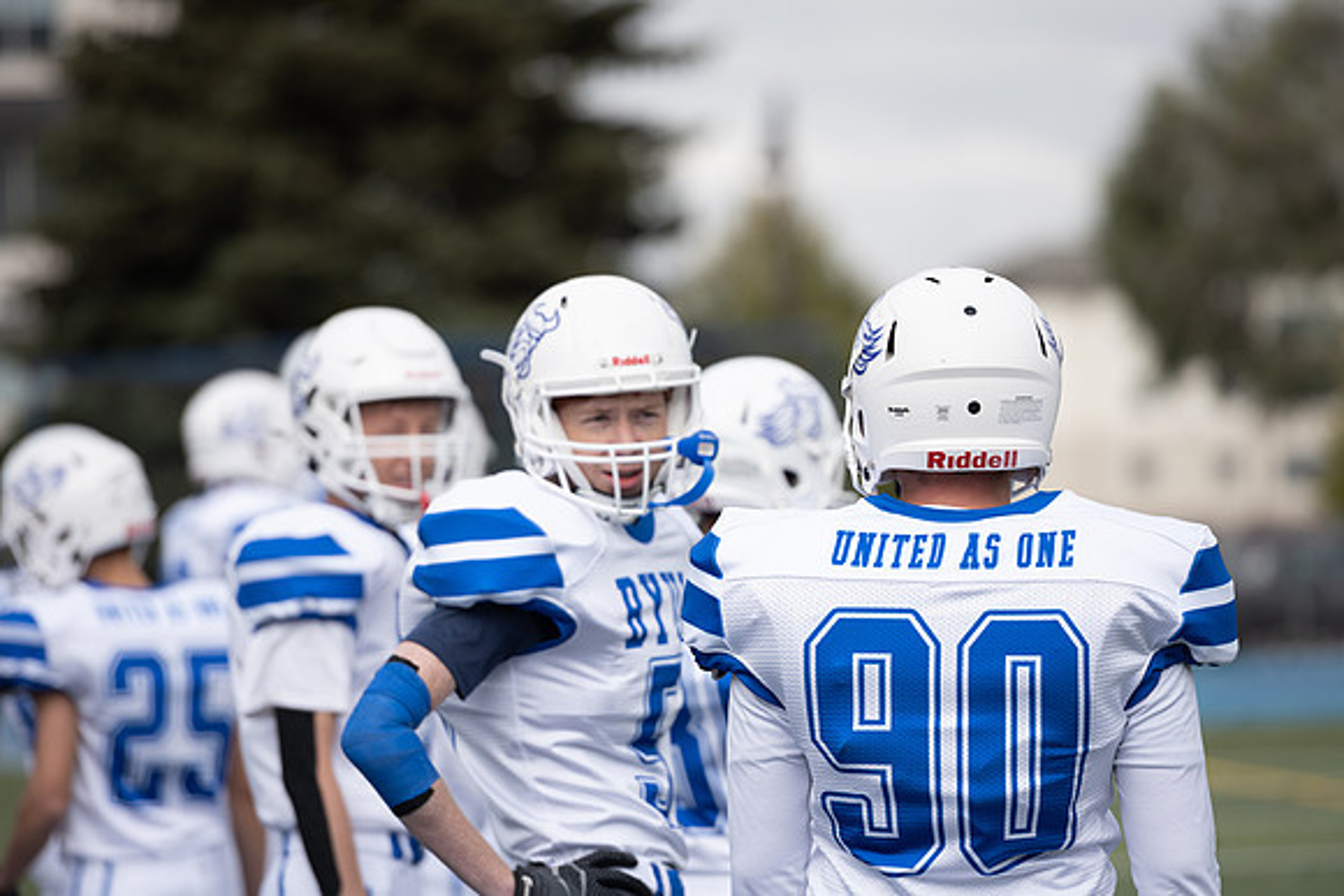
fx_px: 7468
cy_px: 448
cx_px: 672
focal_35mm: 200
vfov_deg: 6.9
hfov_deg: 10.3
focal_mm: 200
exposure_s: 1/1250
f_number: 2.8
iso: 125
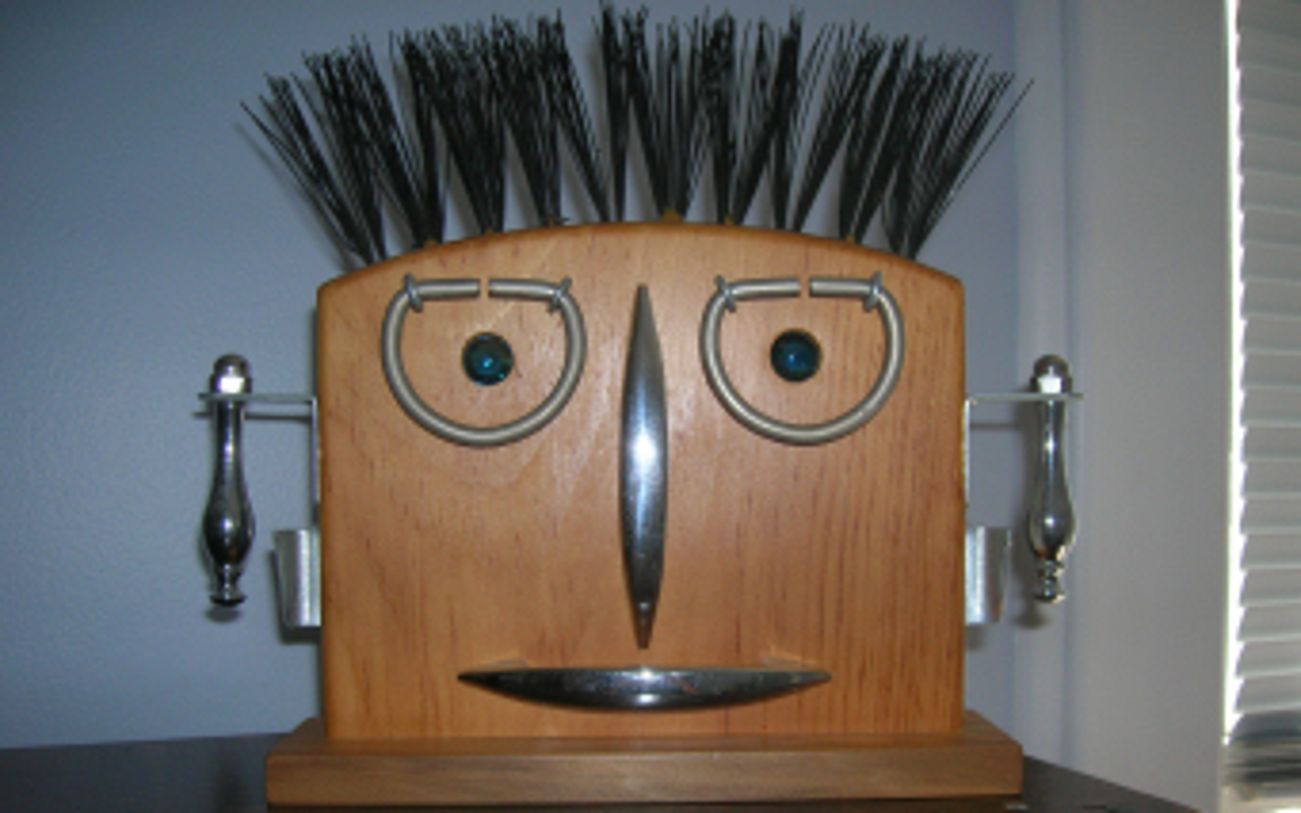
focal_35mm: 37
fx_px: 1312
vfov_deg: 34.3
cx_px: 652
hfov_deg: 52.8
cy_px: 477
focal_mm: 5.7
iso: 50
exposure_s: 1/60.1
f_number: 2.9
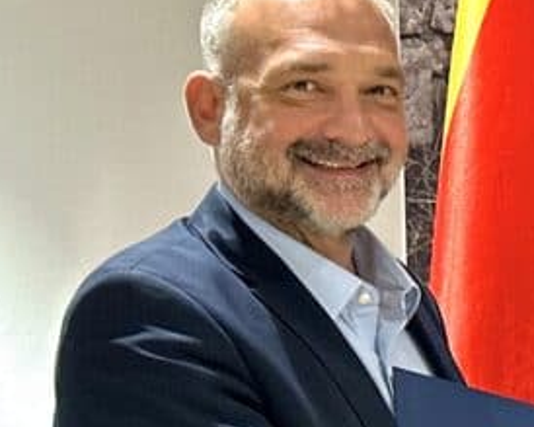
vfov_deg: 8.8
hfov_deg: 10.7
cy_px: 398
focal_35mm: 175
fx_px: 2765
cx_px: 764
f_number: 1.78
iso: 160
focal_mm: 6.86
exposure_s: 1/50
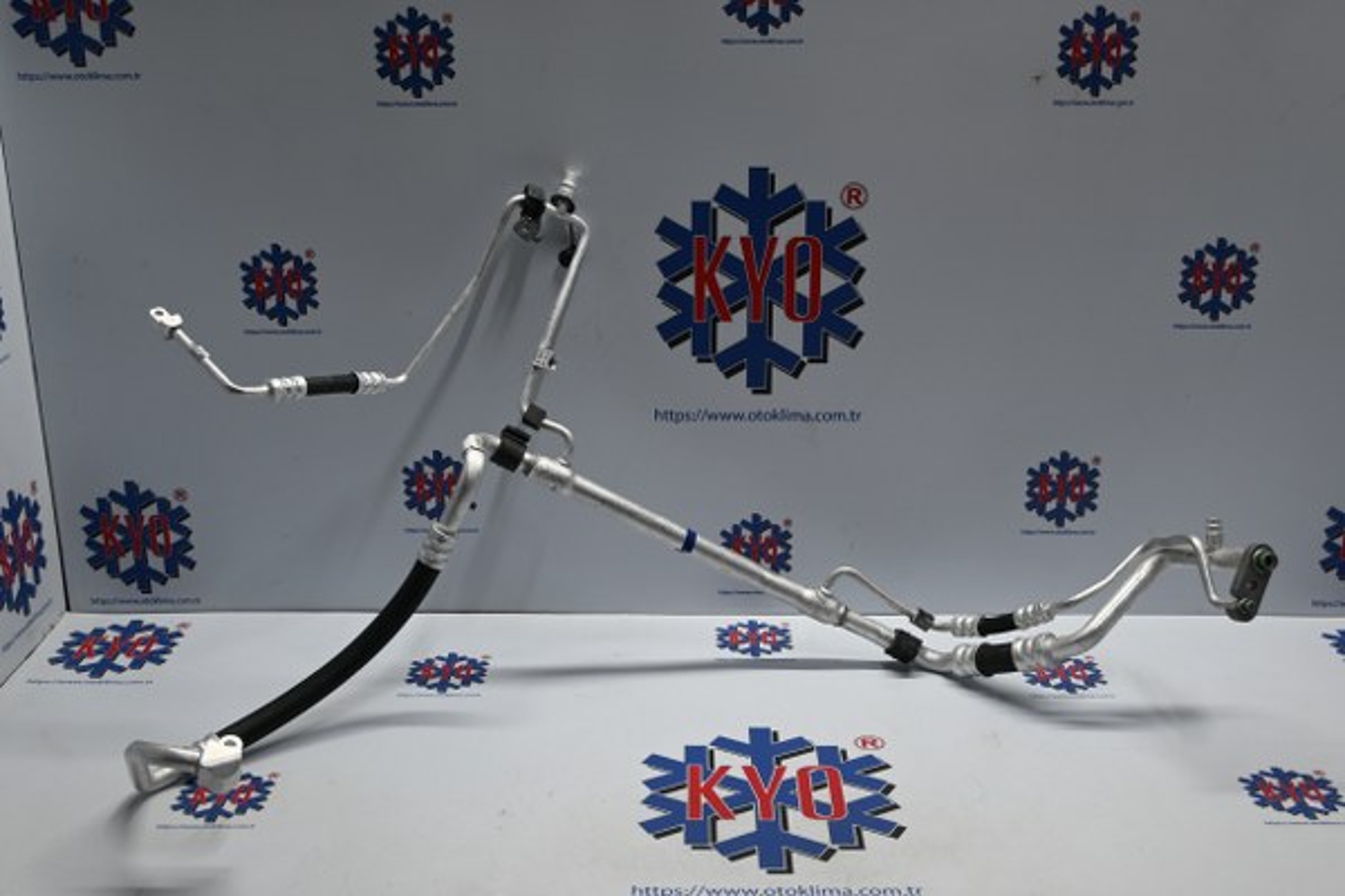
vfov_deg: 32.4
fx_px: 1541
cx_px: 672
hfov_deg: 47.2
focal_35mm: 41
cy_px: 448
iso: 220
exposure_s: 1/40
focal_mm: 27.5
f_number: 4.5
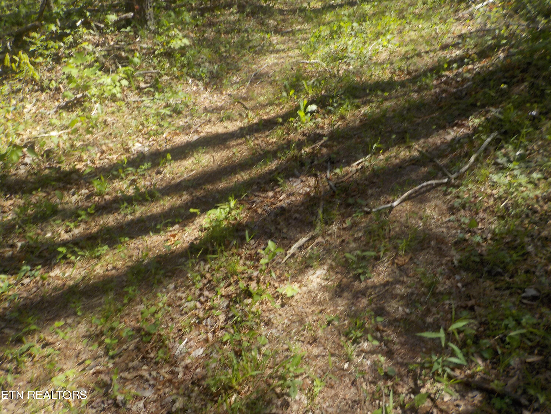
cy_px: 207
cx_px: 276
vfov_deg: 46.8
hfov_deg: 60.0
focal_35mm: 30
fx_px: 478
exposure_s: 1/500
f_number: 3.3
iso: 125
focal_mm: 4.1
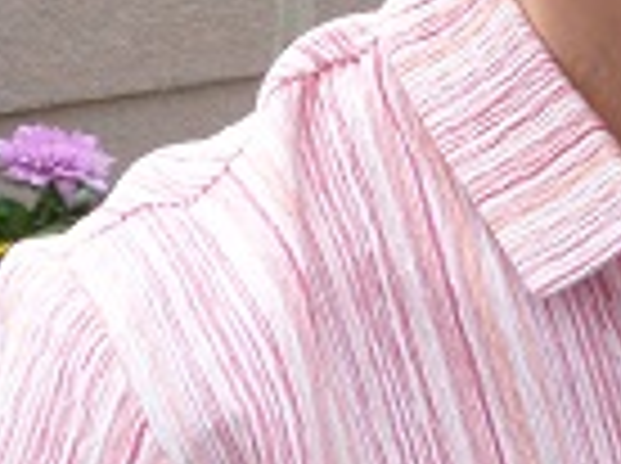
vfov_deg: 6.8
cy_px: -230
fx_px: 3832
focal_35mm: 214
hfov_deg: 8.5
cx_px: 1444
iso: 100
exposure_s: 1/160
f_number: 4
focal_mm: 7.3
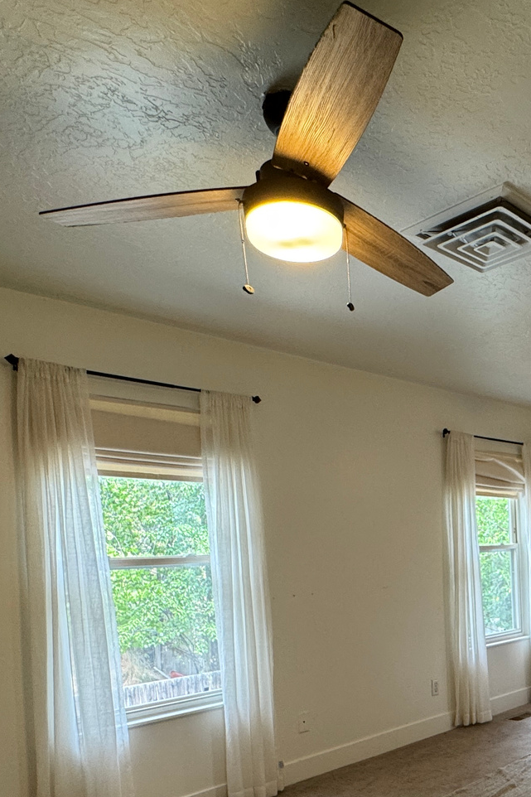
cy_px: 605
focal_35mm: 31
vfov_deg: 57.0
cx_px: 478
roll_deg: +2.2
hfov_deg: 39.3
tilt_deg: -5.9
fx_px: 686
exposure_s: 1/120
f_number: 2.2
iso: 160
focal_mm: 2.22
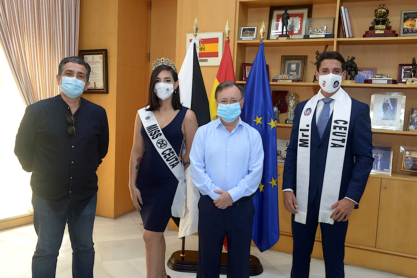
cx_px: 208
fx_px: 394
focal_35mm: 34
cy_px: 139
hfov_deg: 55.8
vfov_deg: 38.8
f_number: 8
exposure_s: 1/100
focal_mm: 34
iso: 1600
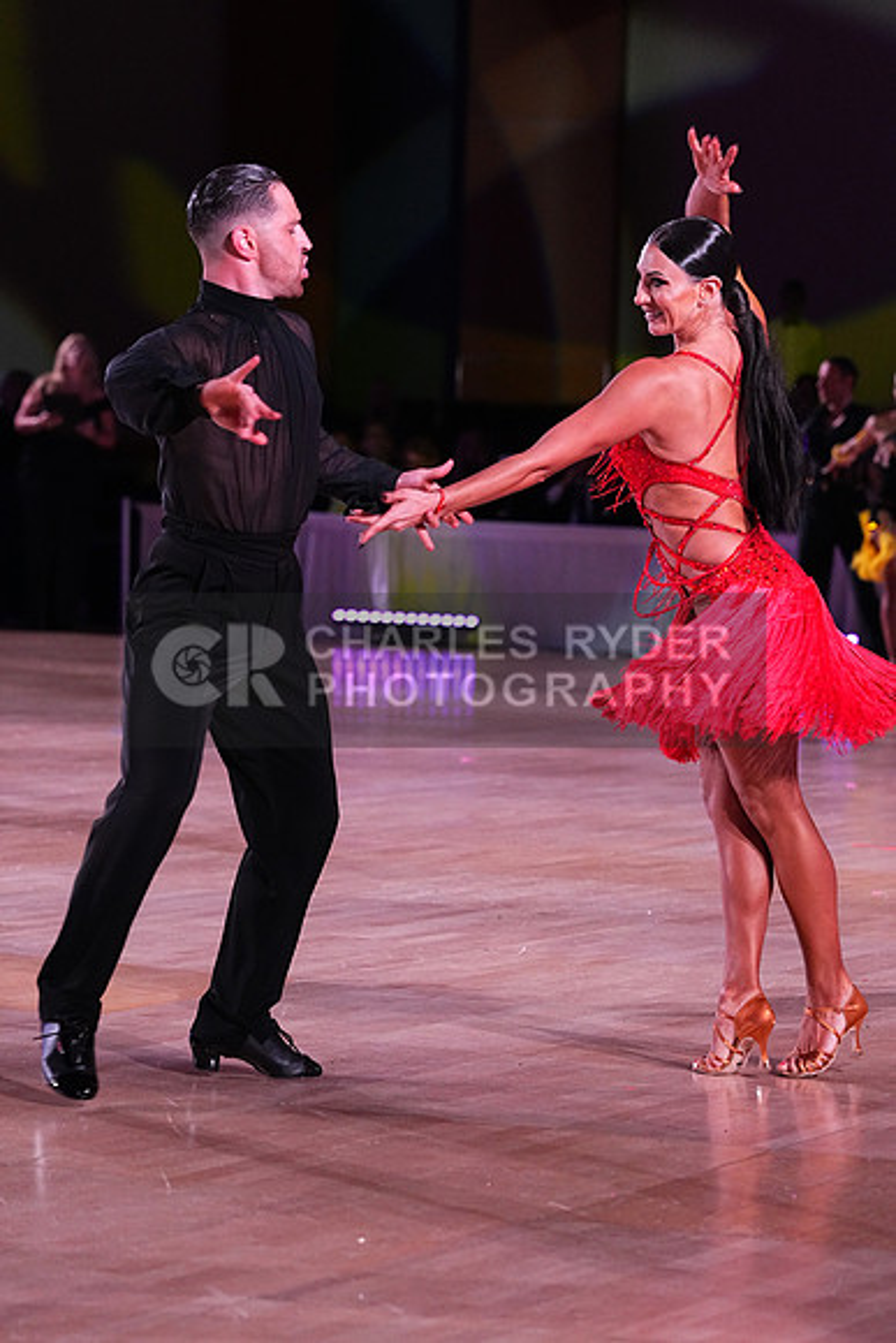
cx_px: 448
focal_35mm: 138
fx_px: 5149
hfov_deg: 9.9
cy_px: 672
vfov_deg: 14.9
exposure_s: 1/320
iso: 5000
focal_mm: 138
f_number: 5
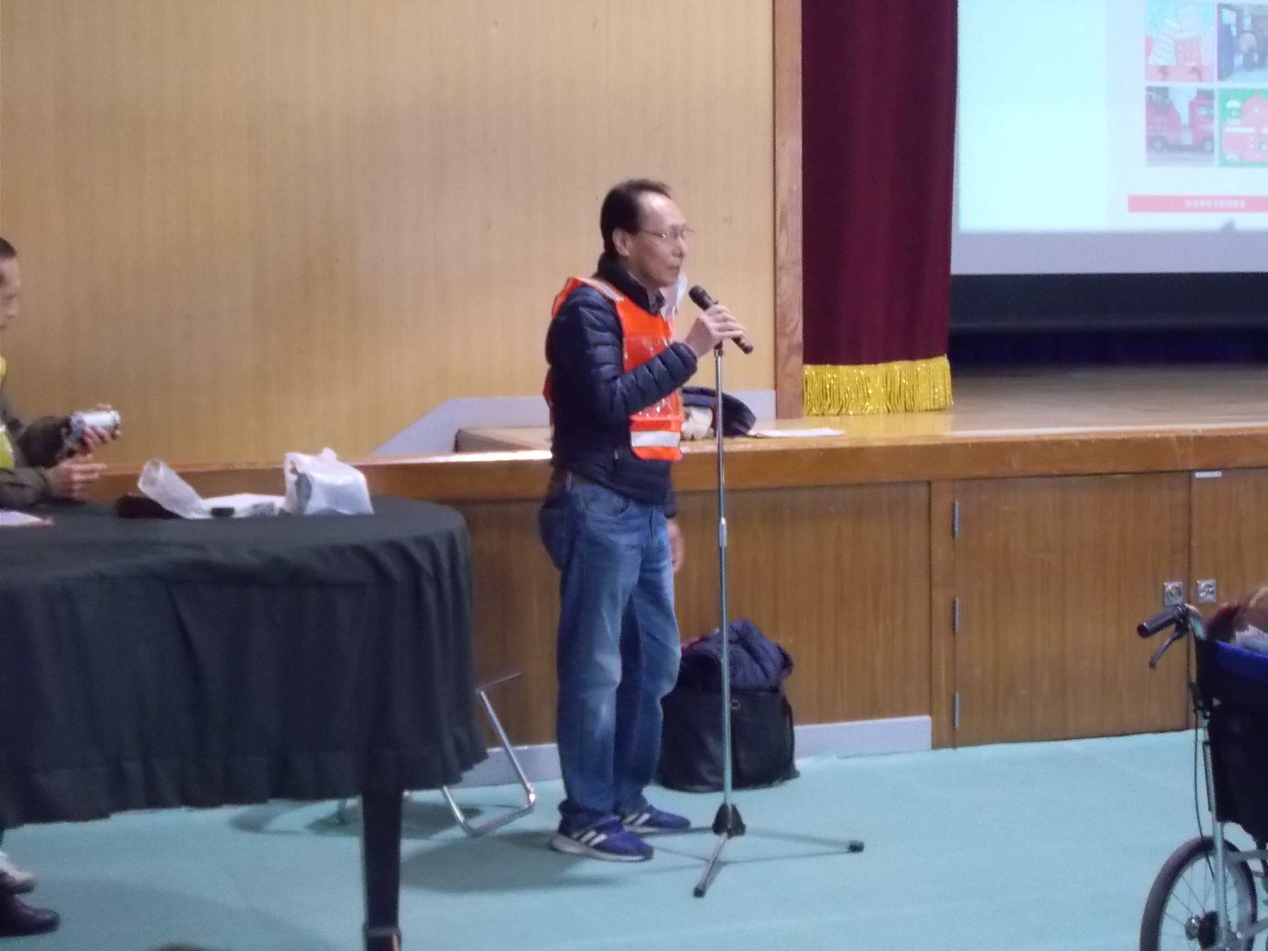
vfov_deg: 22.3
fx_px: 2418
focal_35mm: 66
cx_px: 634
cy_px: 476
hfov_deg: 29.4
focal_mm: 11.8
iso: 800
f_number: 5.3
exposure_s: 1/20
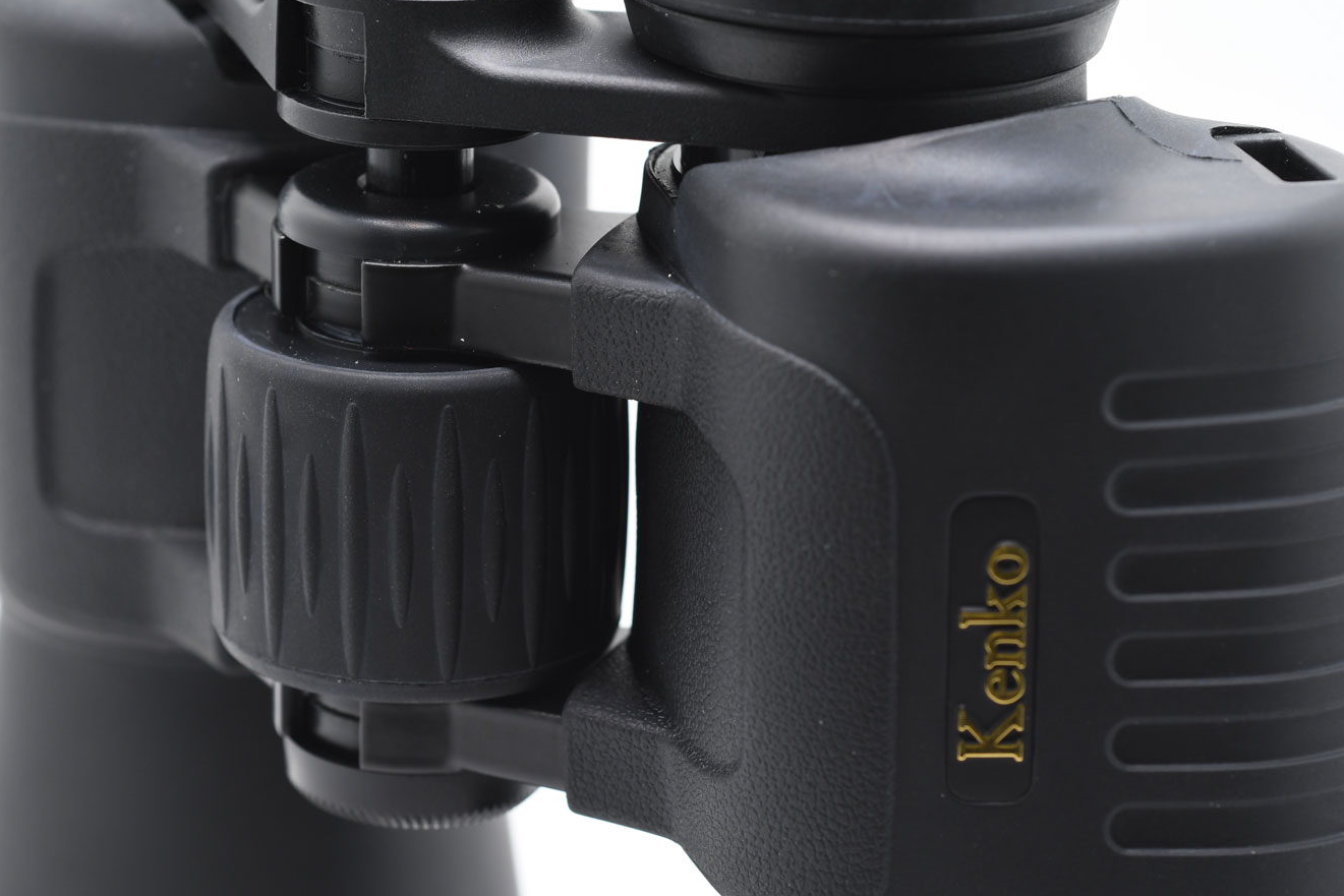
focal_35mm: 109
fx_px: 4069
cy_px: 520
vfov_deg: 12.6
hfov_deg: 18.8
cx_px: 649
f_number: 8
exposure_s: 1/50
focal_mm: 60
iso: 200
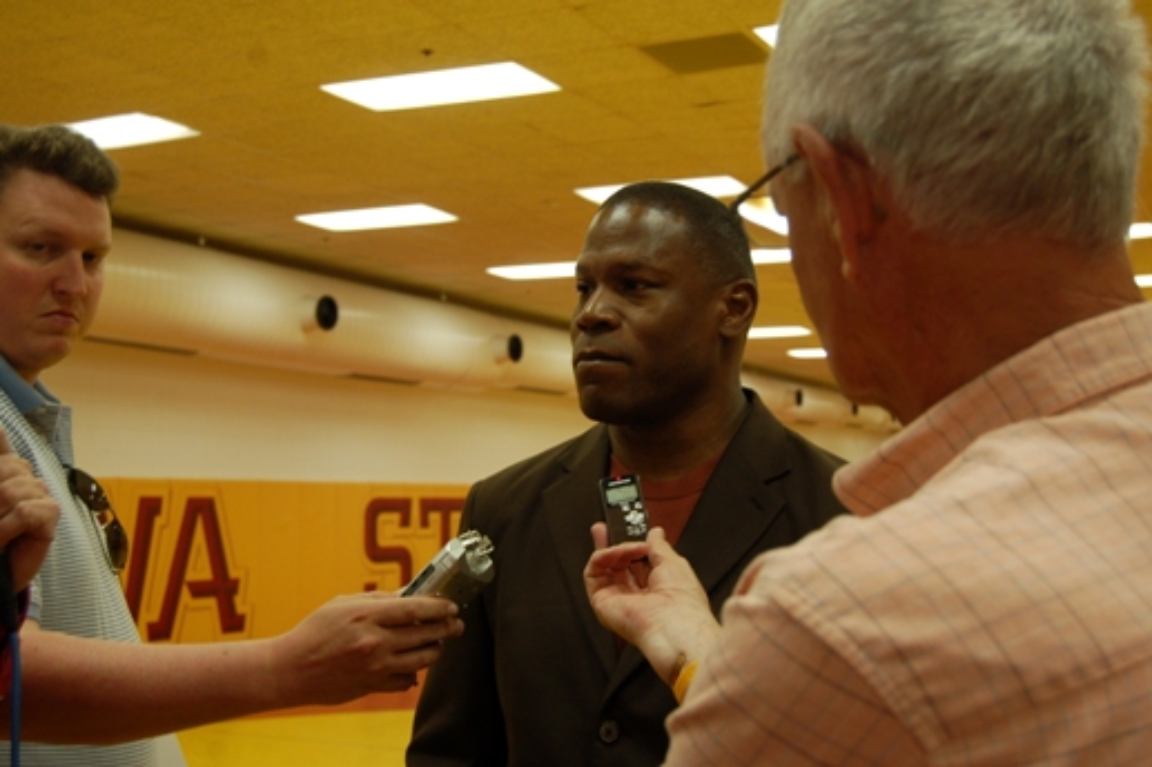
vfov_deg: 28.9
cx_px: 576
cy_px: 384
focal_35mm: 46
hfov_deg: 42.3
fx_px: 1487
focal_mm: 31
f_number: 4.5
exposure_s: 1/30
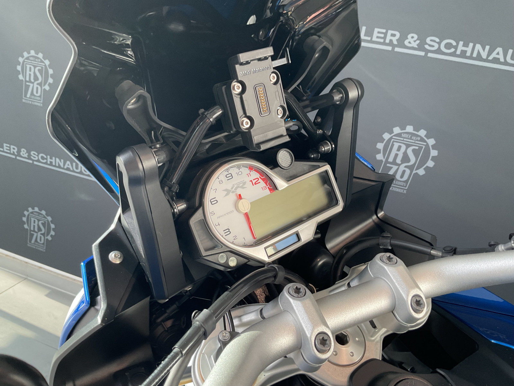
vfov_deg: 48.2
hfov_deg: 61.7
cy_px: 193
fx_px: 431
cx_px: 257
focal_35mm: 29
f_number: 1.8
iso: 64
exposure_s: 1/120
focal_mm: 3
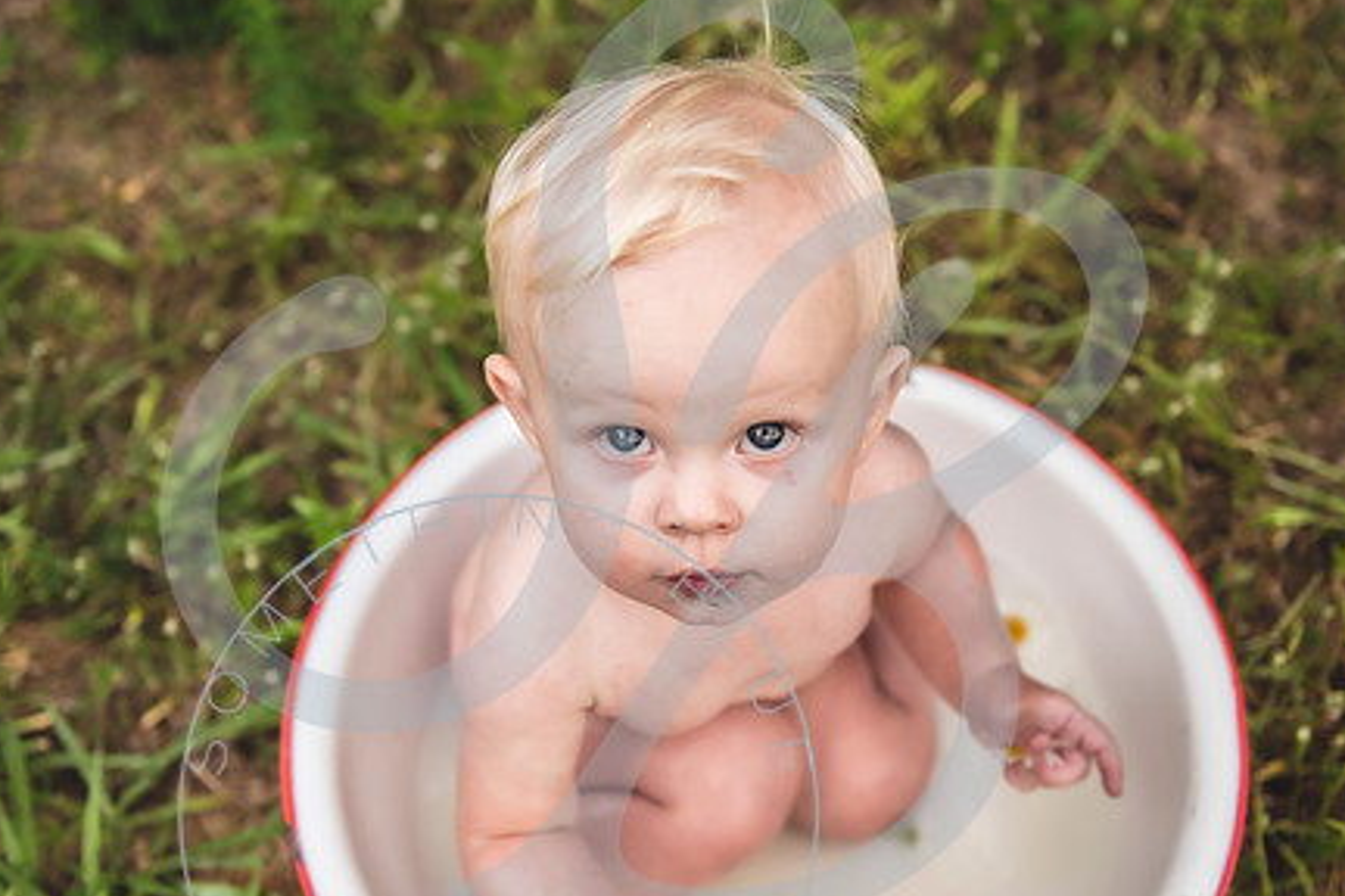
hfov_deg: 38.9
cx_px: 654
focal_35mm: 51
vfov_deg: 26.4
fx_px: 1905
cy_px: 552
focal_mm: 38
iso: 100
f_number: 2.8
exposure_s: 1/320
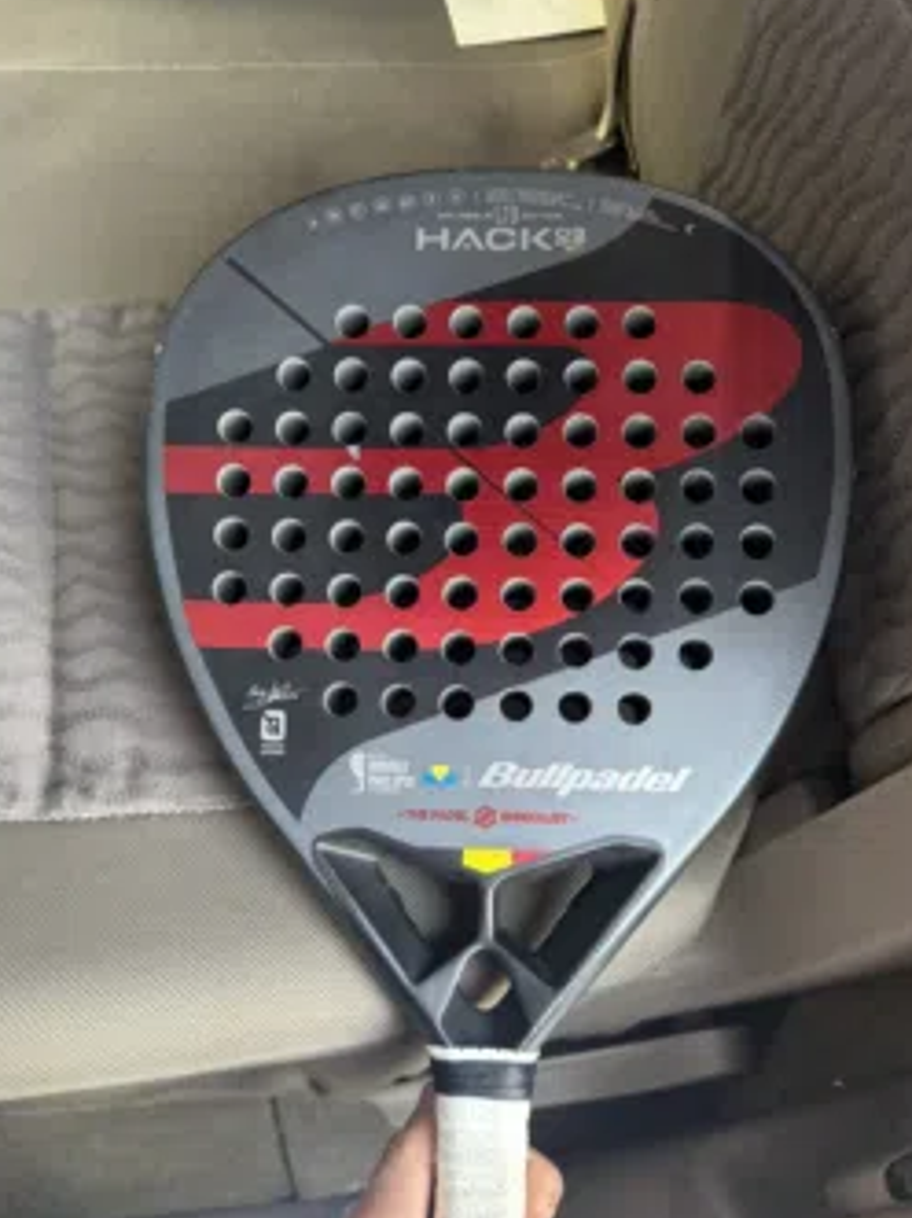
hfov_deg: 48.2
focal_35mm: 29
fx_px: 1019
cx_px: 441
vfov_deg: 61.3
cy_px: 707
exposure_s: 1/60
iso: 250
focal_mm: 6.76
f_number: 1.78
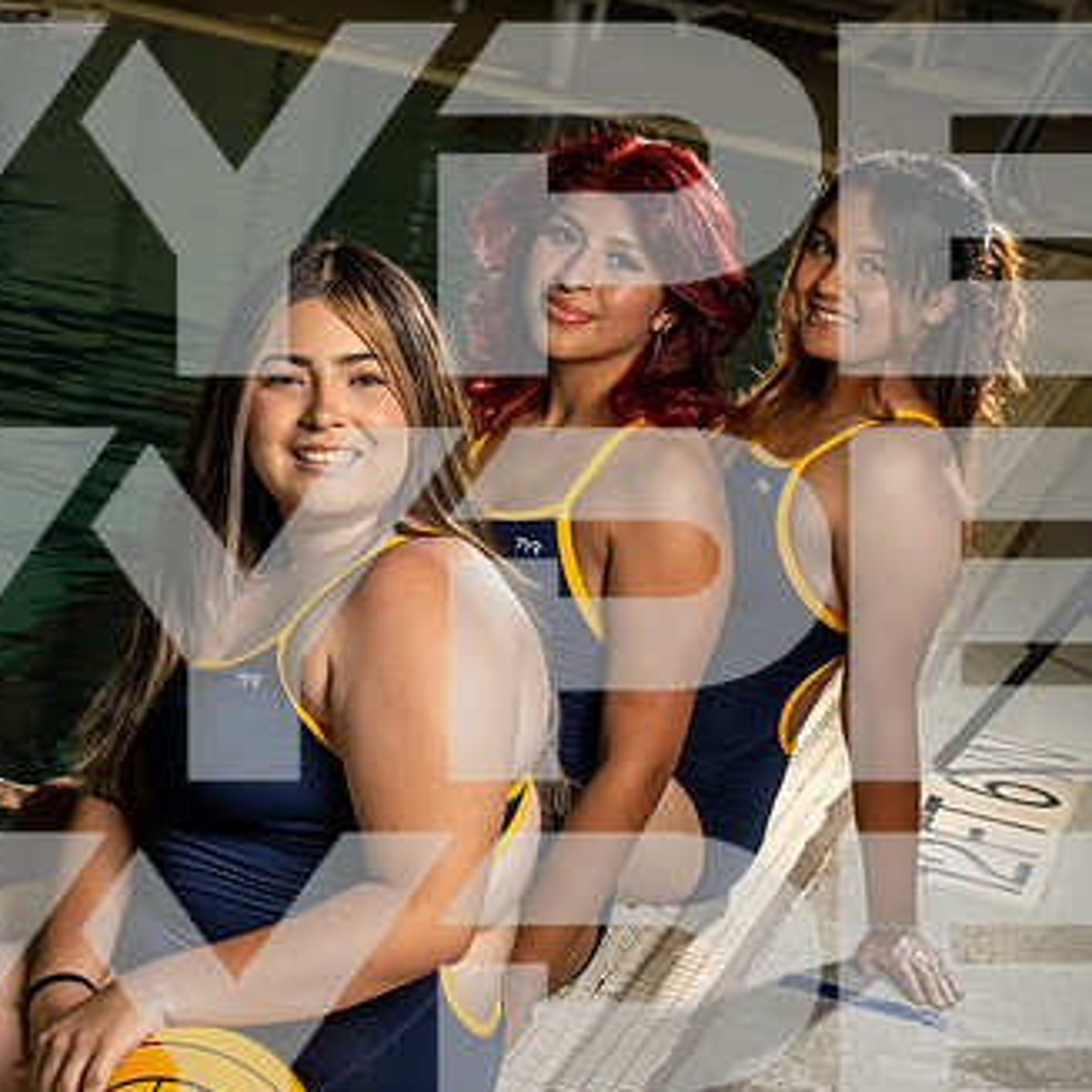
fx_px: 3712
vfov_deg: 16.7
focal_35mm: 104
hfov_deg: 16.7
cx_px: 384
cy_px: 606
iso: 640
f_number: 9
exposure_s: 1/250
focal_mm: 69
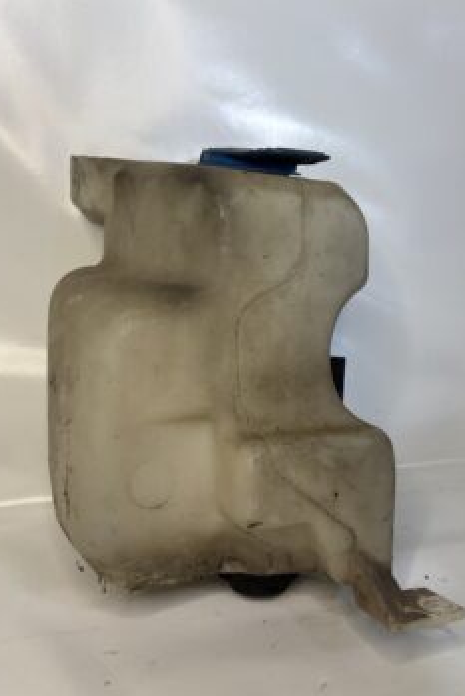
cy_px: 333
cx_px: 243
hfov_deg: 42.4
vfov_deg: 60.2
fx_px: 600
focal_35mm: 31
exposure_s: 1/122
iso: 100
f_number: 1.6
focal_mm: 5.96
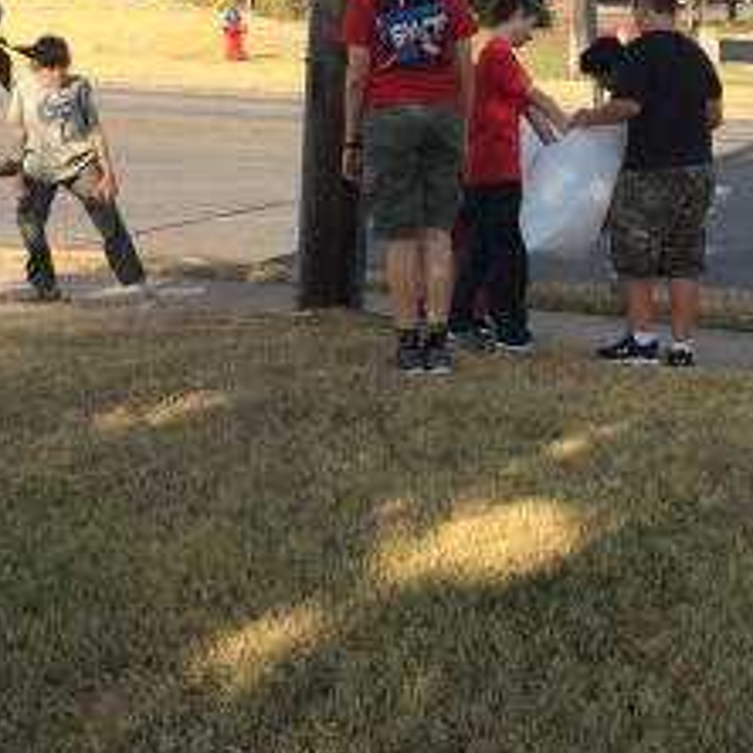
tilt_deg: -9.4
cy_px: 227
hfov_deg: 22.3
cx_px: 780
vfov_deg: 23.2
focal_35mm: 74
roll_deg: +0.8
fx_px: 1821
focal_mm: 4.15
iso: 32
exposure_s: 1/1080
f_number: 2.2
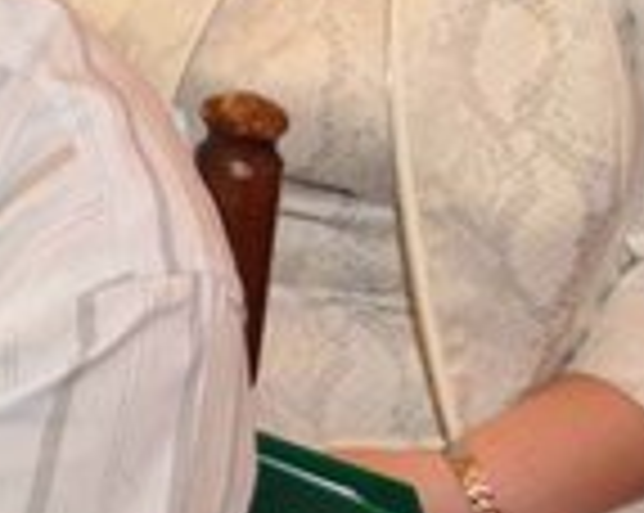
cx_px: -775
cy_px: -387
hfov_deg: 11.8
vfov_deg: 10.3
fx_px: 2684
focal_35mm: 141
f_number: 4
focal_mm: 22
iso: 800
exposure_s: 1/30
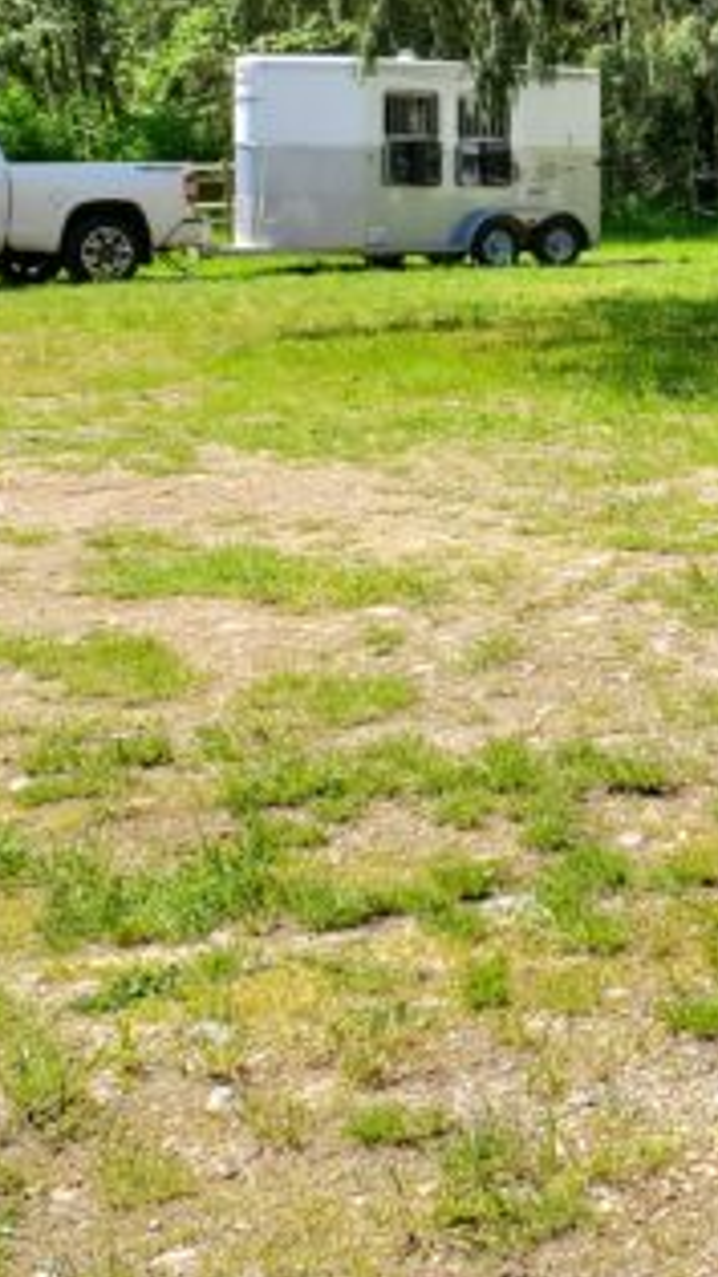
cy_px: 154
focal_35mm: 69
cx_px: 1249
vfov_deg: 29.4
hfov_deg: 15.3
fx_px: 2337
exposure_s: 1/588
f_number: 2.4
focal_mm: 4.3
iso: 50
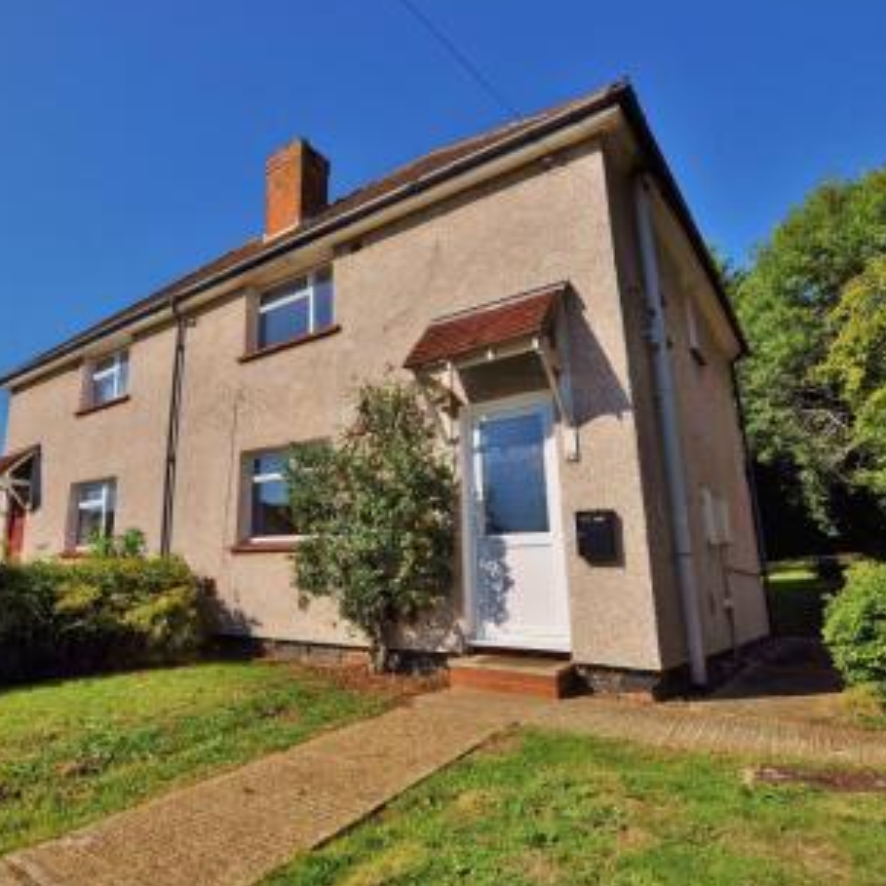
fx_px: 579
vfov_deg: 74.8
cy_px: 431
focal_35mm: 20
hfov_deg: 72.2
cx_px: 284
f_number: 5.6
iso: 200
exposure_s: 1/2000
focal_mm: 10
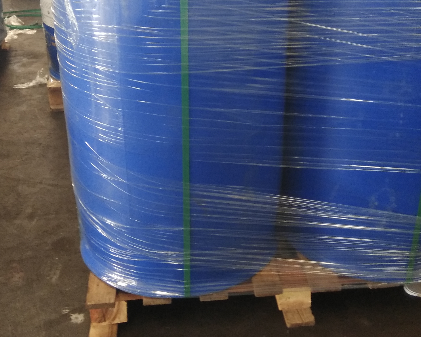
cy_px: 106
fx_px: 461
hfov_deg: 49.1
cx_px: 215
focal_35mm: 37
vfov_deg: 39.5
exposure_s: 1/33
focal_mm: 3.57
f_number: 2
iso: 400
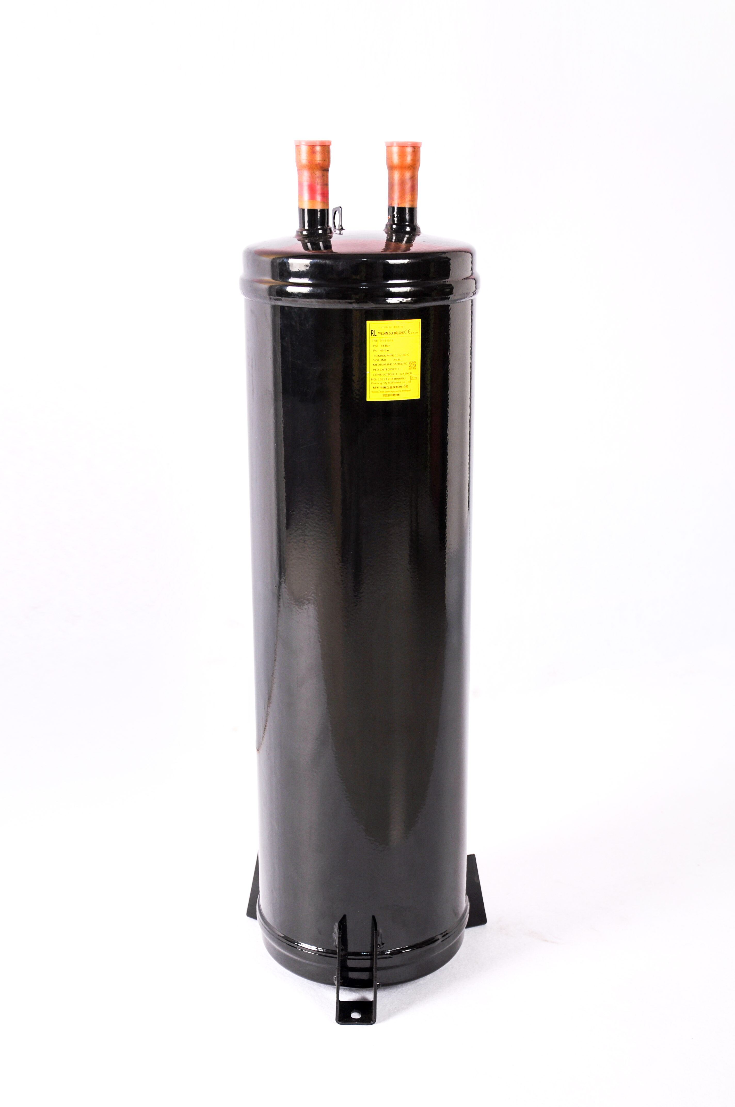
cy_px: 554
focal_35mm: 48
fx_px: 1474
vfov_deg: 41.2
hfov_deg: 28.0
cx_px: 368
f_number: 5.6
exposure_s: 1/125
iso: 100
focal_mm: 32
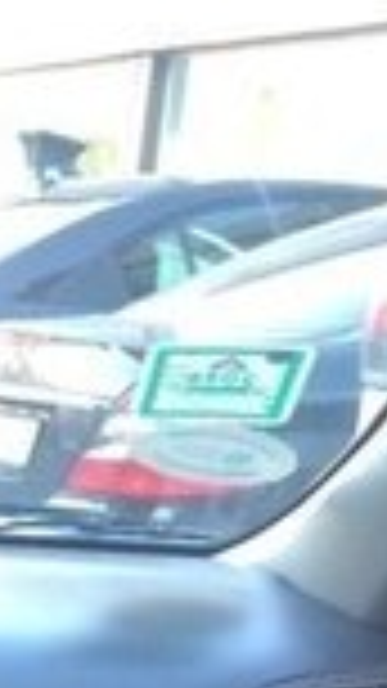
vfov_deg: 14.9
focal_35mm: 136
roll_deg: -1.5
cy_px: 956
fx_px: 2482
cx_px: -806
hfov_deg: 7.7
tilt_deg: -18.4
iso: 40
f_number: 2.2
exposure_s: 1/33
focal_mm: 4.15
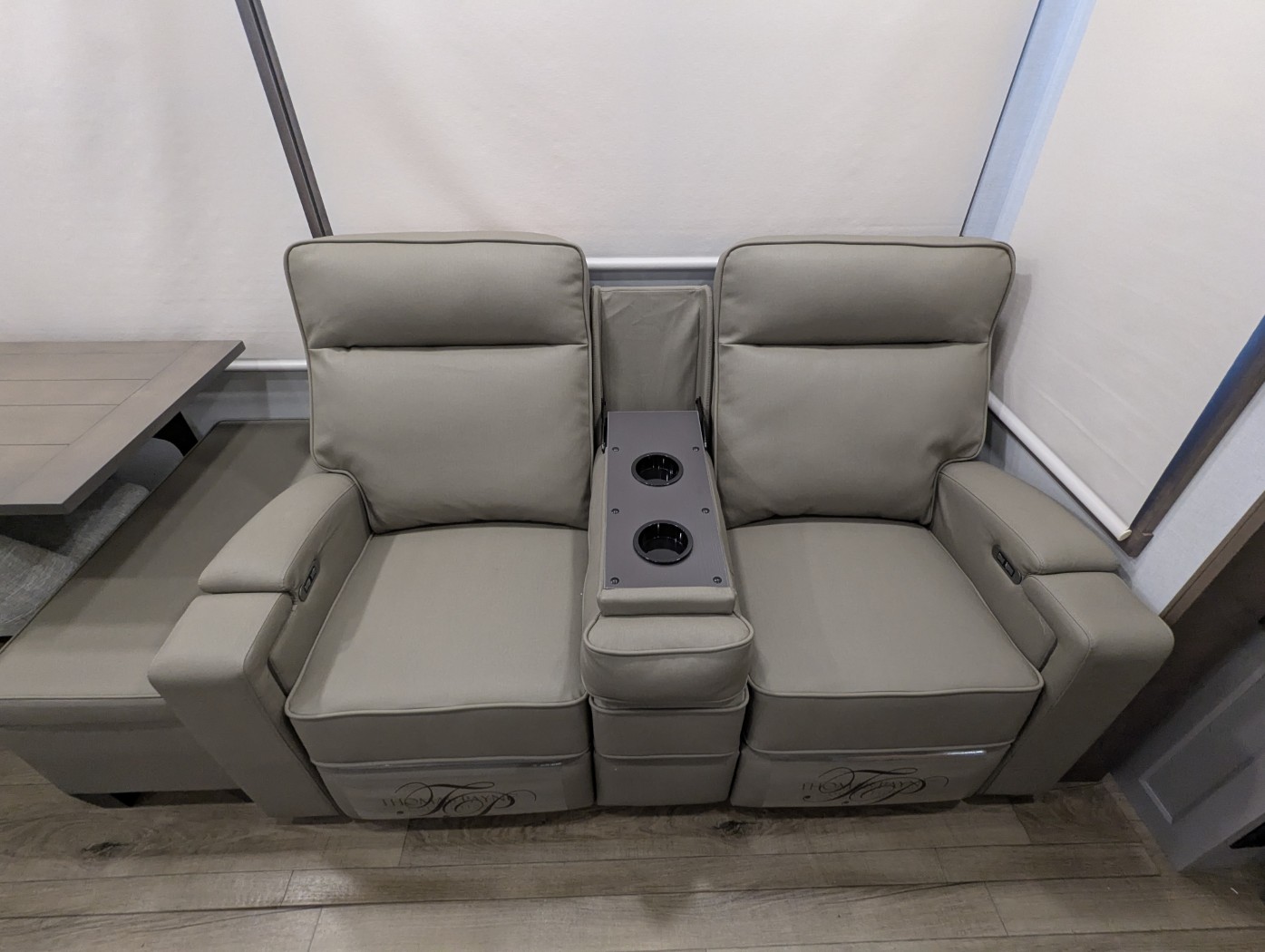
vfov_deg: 78.2
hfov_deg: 94.4
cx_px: 632
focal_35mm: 16
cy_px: 476
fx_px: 585
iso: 469
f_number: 2.2
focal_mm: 2.35
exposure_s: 1/90.5
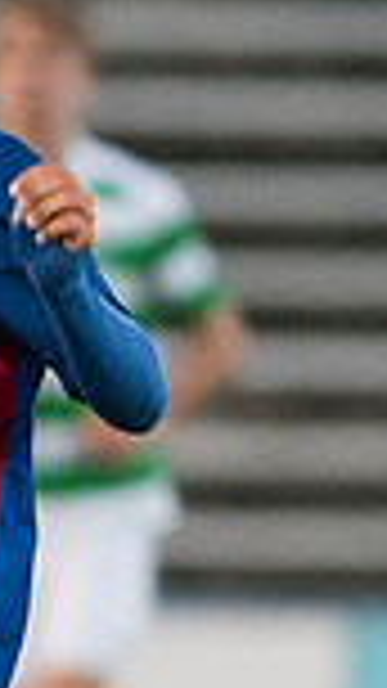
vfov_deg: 1.2
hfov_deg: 0.7
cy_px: 605
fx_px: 32563
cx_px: -900
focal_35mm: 1784
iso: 1000
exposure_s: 1/1000
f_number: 2.8
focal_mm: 300
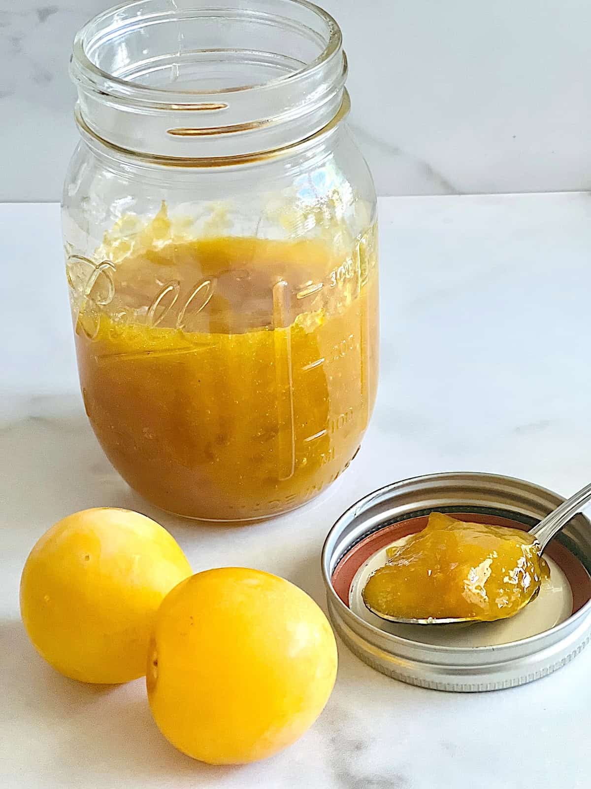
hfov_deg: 19.1
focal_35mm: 77
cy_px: 394
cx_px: 296
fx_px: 1753
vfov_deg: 25.3
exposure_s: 1/40
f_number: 2.8
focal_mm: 9
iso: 320
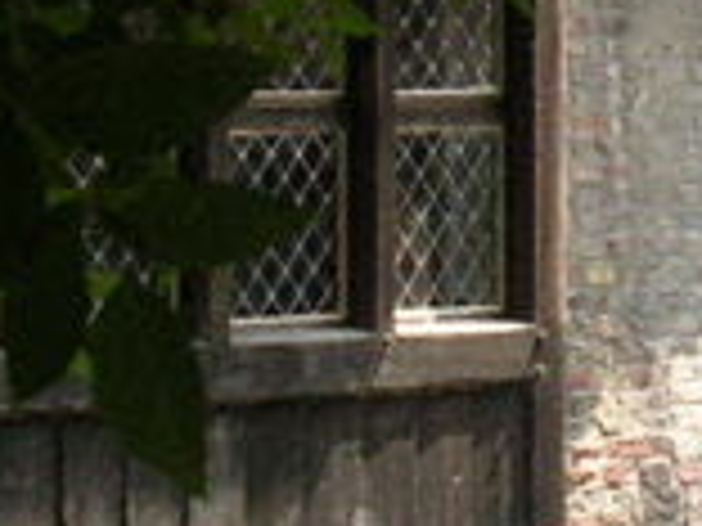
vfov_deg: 7.2
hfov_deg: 9.4
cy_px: 166
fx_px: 4157
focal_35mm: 205
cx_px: 986
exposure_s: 1/224
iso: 50
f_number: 2.8
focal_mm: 5.8
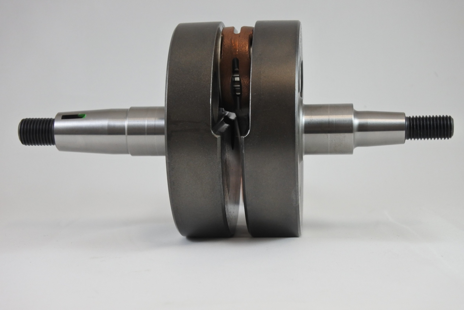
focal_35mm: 62
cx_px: 232
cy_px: 155
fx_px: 799
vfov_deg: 21.9
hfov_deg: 32.4
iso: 560
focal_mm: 23.1
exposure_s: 1/125
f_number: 5
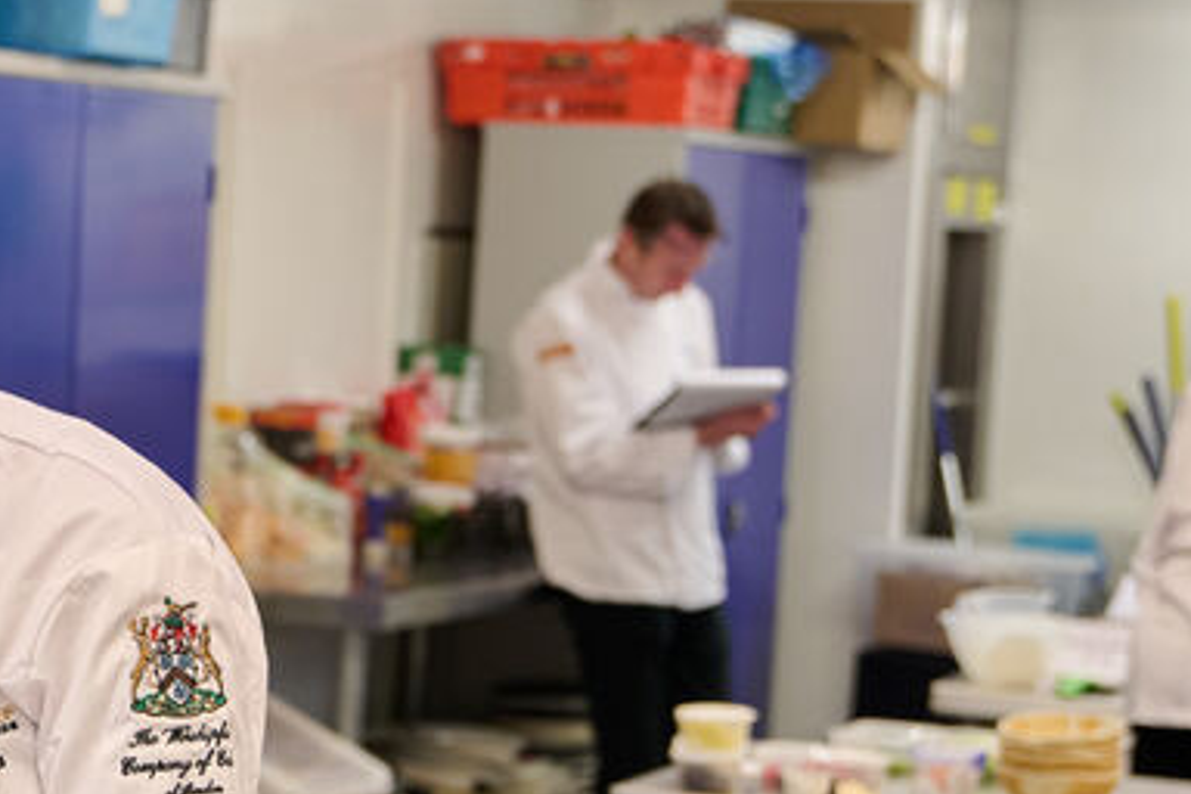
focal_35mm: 120
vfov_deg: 11.4
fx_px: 3970
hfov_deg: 16.5
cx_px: -136
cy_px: 670
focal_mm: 45
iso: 1250
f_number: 3.2
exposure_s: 1/200
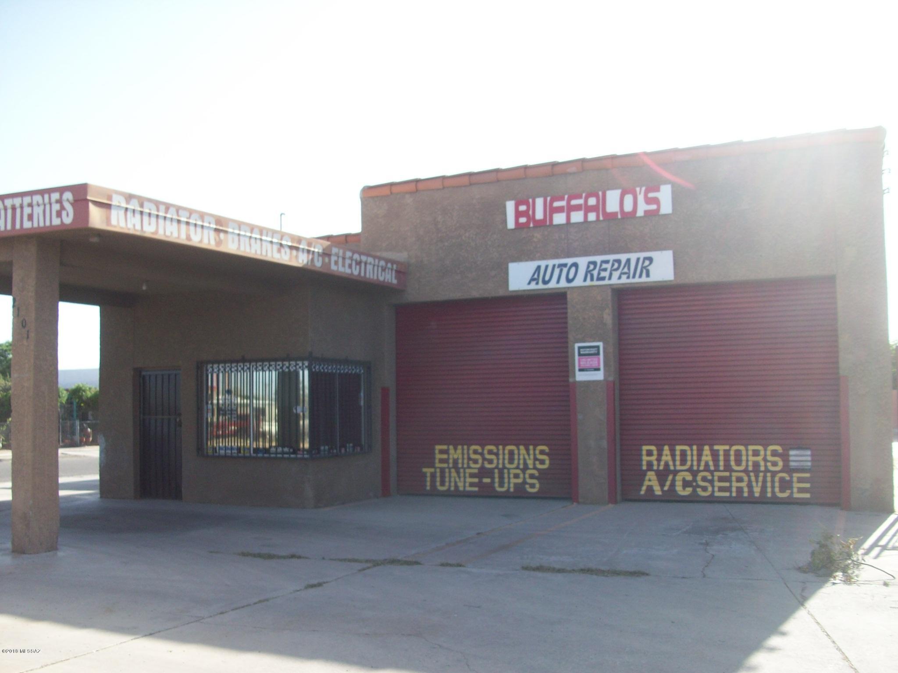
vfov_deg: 41.8
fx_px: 882
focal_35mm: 34
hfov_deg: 54.0
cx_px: 449
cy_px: 336
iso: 64
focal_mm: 5.7
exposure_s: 1/455
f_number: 2.8
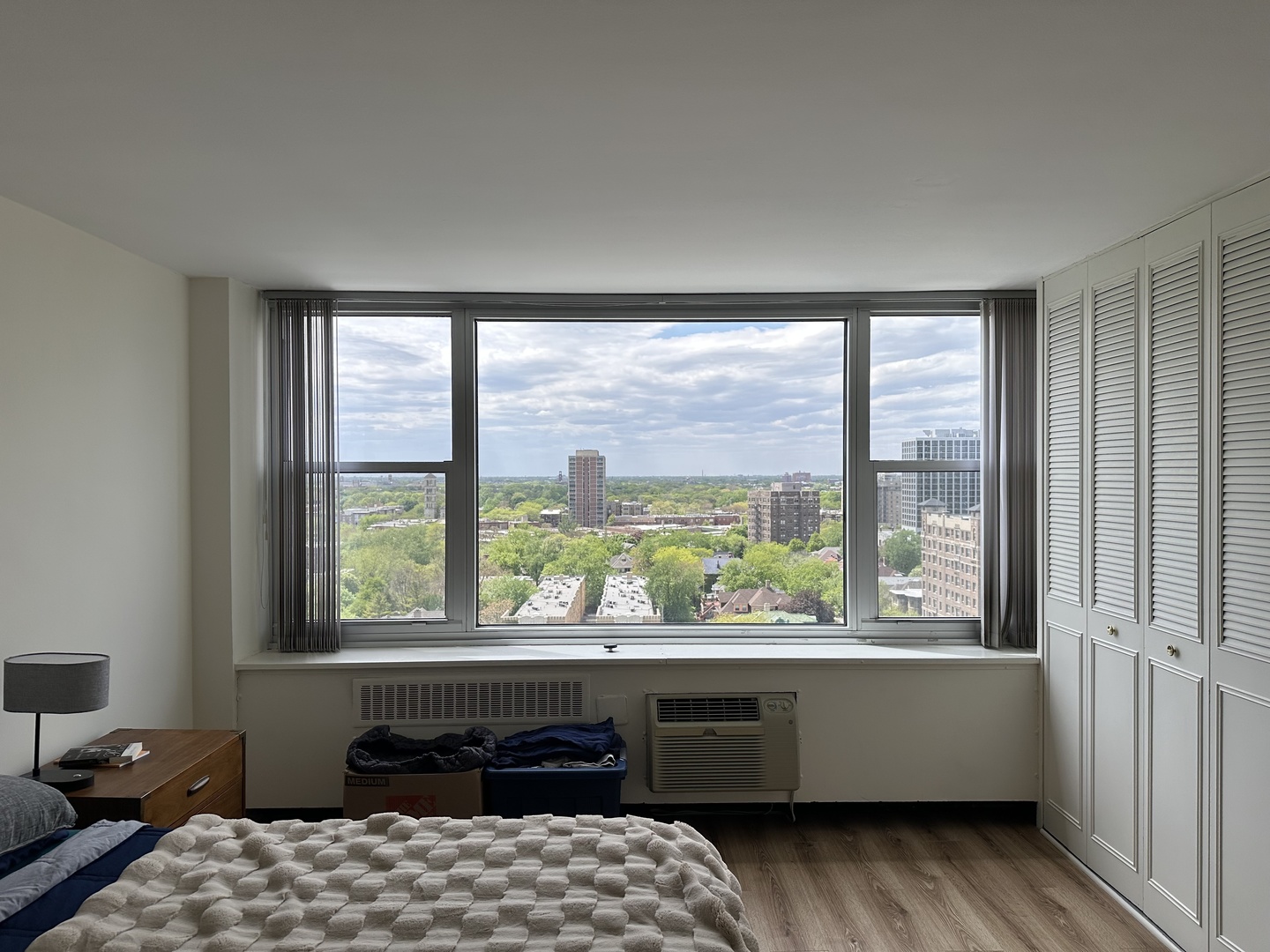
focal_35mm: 24
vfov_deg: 56.8
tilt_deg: +0.0
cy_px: 476
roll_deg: +0.0
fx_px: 881
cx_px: 635
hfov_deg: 71.6
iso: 80
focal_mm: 6.86
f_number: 1.78
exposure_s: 1/971
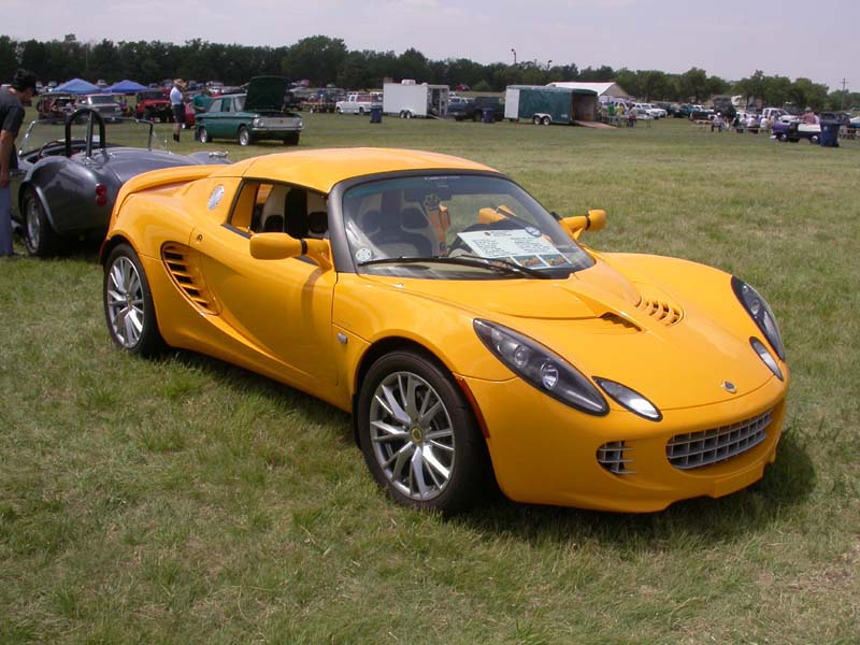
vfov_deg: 37.7
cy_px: 322
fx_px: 944
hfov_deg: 49.0
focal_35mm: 38
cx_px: 430
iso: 100
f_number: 7.5
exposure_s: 1/409
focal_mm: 7.85
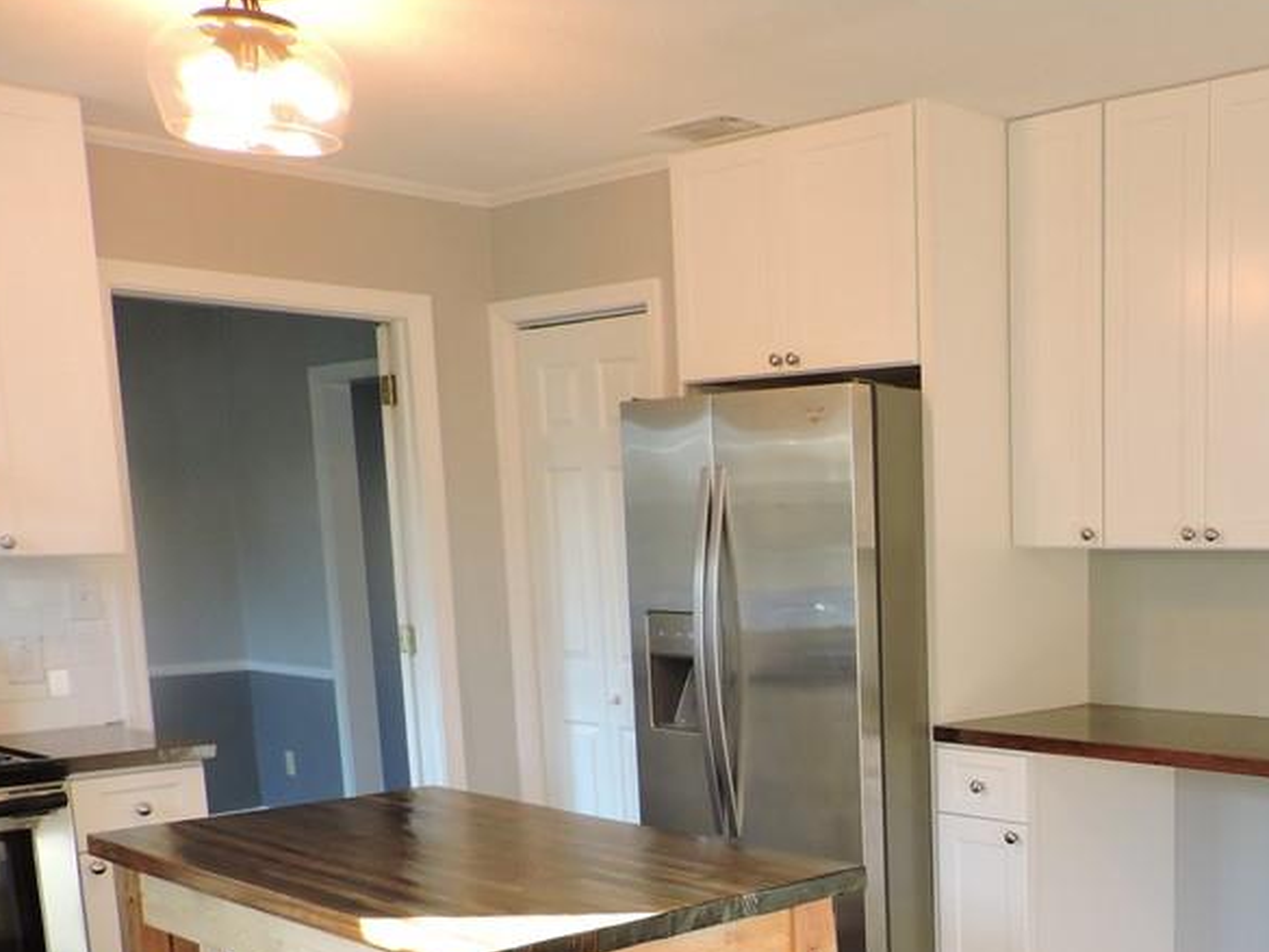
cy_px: 809
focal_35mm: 42
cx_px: 1085
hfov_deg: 42.0
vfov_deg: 33.0
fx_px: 1540
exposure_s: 1/30
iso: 400
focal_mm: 4.3
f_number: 3
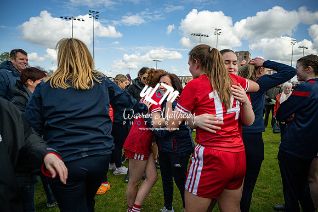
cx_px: 159
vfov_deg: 51.3
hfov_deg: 71.5
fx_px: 221
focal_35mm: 25
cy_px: 106
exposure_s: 1/6400
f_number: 2.8
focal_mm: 25
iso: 140
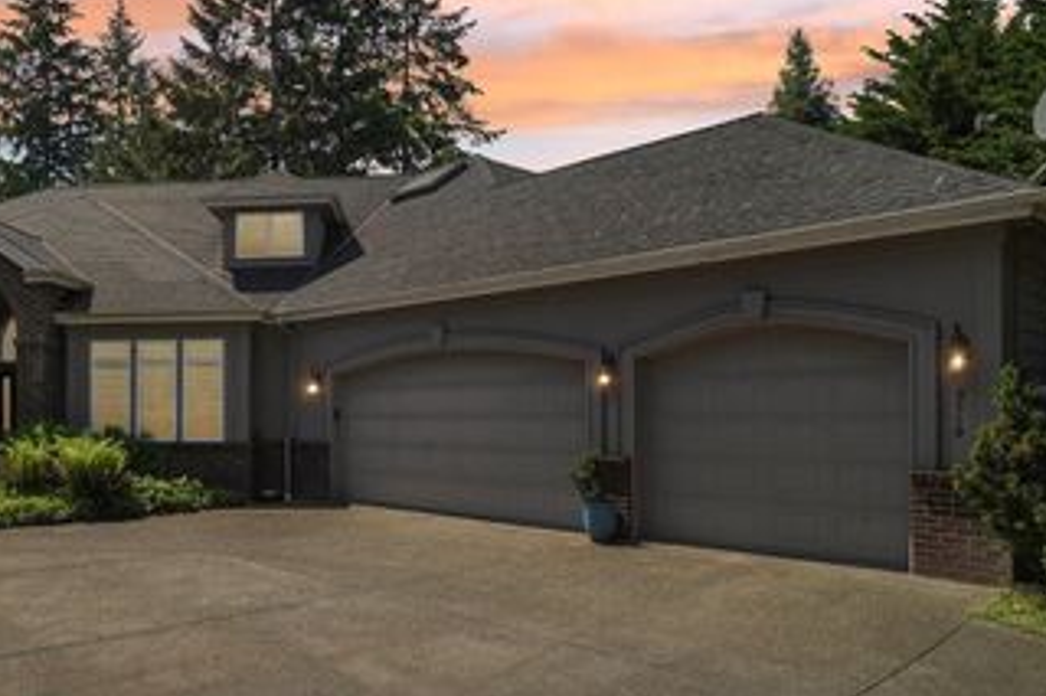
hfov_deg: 68.6
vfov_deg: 50.6
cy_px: 250
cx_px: 314
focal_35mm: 25
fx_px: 726
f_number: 8
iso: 1600
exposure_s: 1/1250
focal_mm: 16
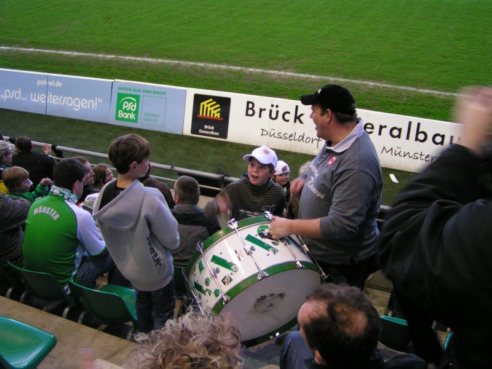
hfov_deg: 49.0
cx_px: 246
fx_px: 540
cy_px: 184
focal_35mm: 38
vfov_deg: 37.7
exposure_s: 1/30
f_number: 2.8
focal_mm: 5.8
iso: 200
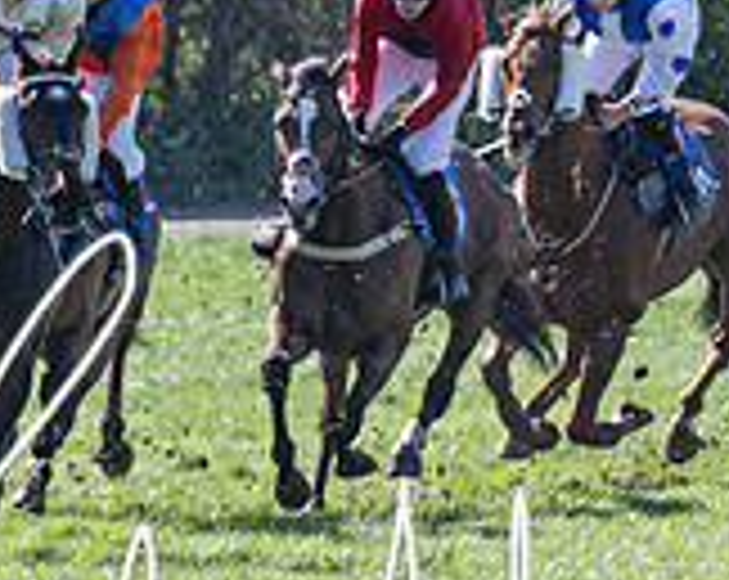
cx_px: -107
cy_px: 158
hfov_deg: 1.4
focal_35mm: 1374
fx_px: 29591
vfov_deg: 1.1
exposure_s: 1/2000
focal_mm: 200
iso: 220
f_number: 4
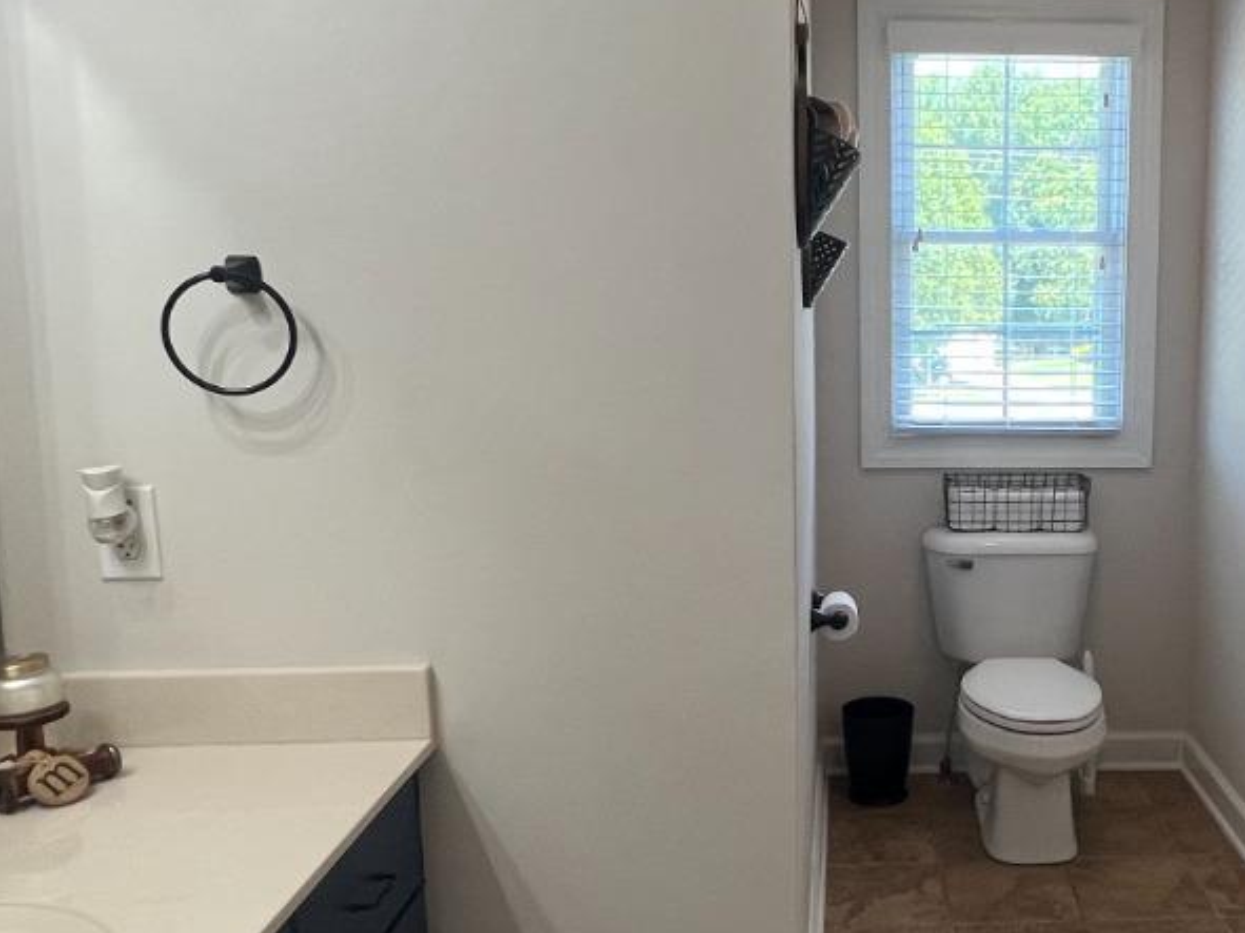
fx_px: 1187
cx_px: 931
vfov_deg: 42.9
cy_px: 488
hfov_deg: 52.9
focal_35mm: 33
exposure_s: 1/120
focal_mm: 1.57
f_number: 1.8
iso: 125
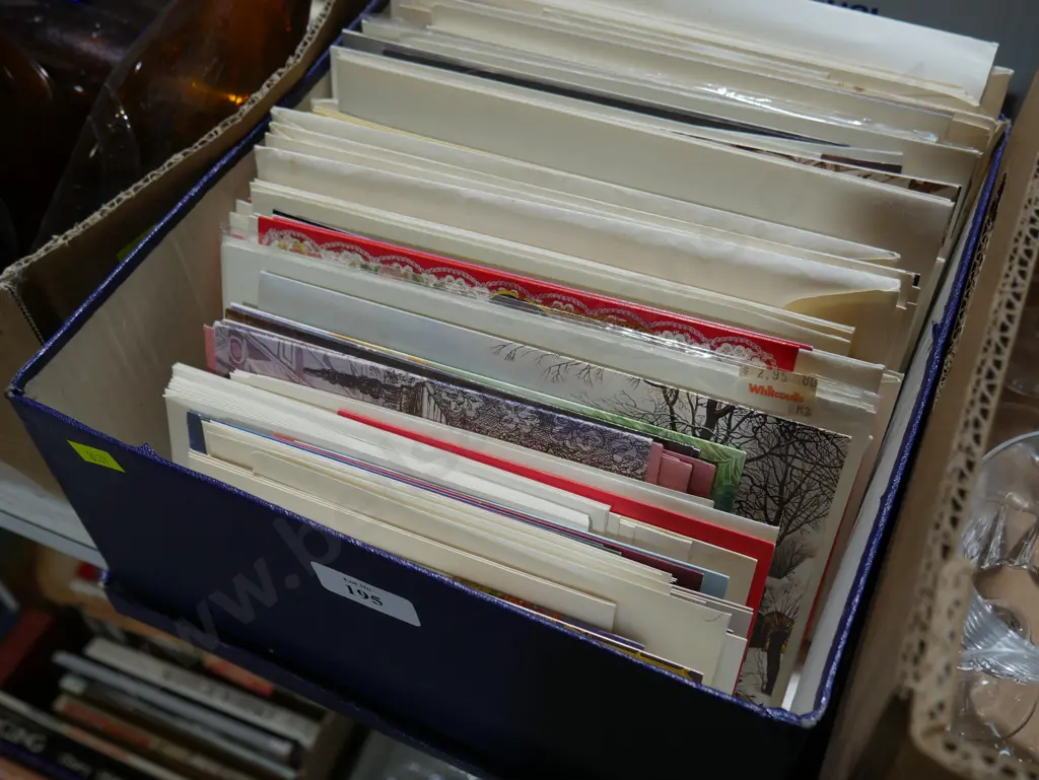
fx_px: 1201
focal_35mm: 40
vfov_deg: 36.0
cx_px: 520
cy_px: 390
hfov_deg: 46.8
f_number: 4.5
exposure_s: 1/80
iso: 200
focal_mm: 20
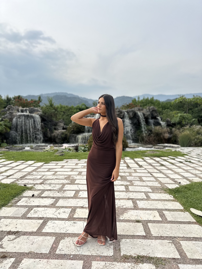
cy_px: 134
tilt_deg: -1.7
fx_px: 187
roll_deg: -0.7
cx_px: 101
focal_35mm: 24
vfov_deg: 71.6
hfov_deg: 56.8
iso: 80
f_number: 1.78
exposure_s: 1/2252
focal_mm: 6.86
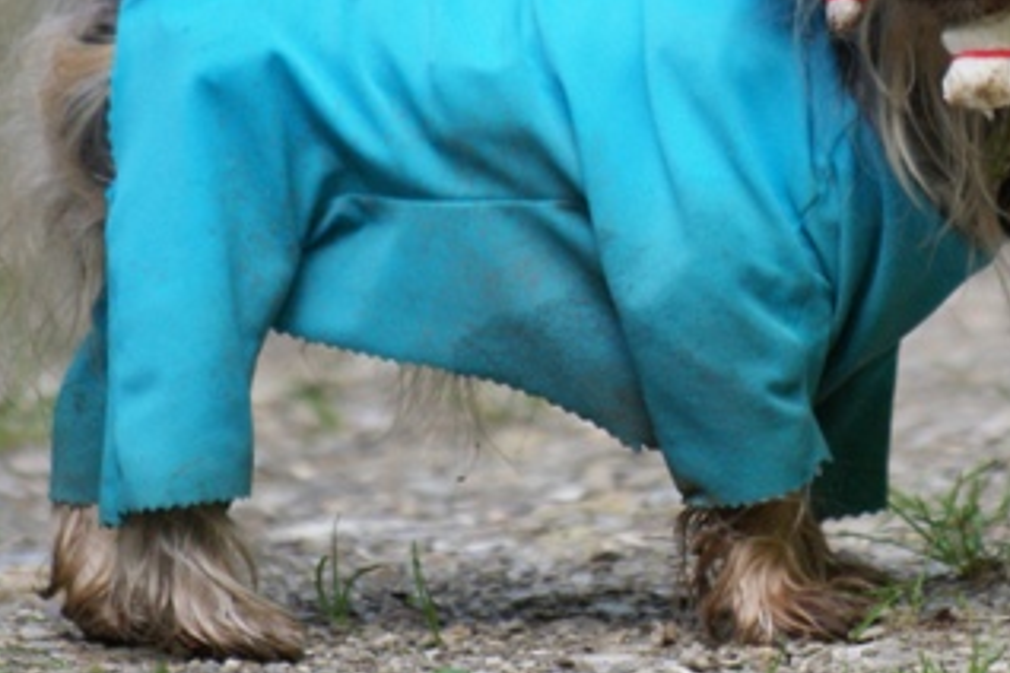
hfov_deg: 3.4
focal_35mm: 603
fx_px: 16916
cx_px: 626
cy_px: 113
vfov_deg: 2.3
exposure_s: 1/320
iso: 400
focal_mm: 200
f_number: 5
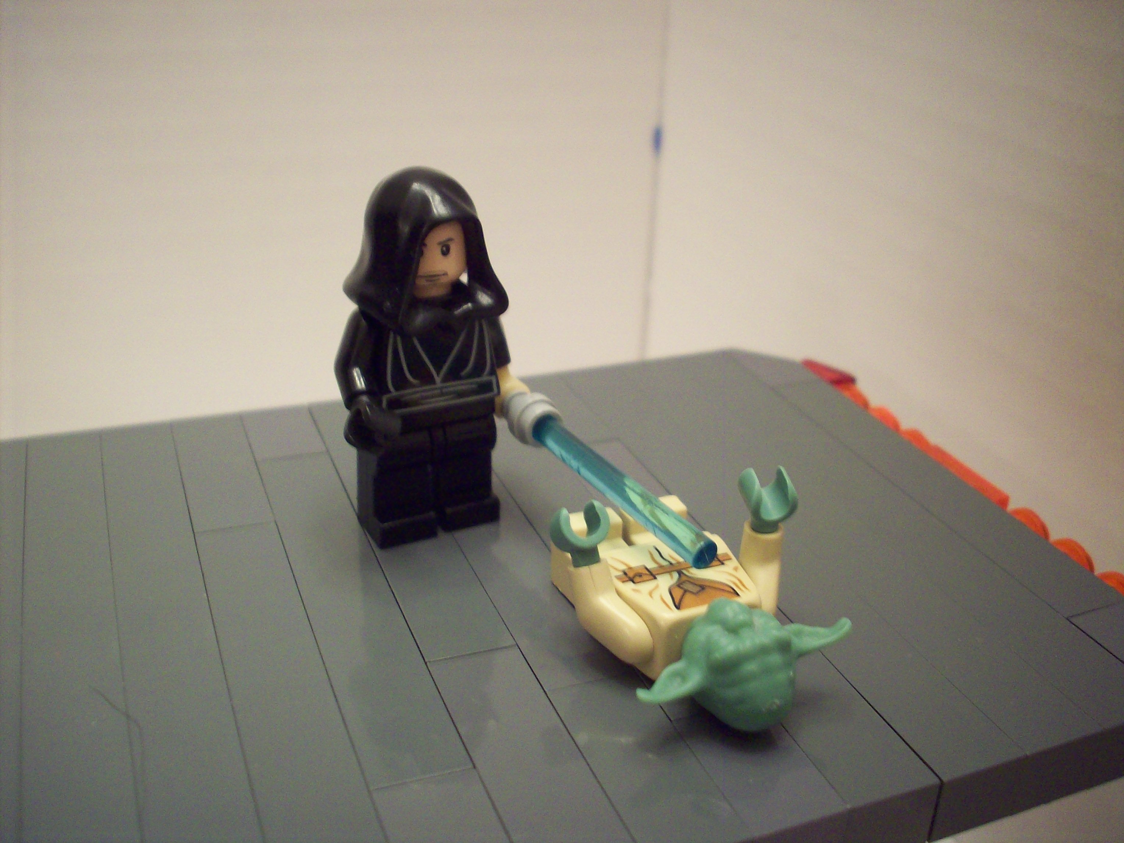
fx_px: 1201
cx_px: 562
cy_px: 422
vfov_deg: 38.7
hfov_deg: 50.1
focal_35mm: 37
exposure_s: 1/8.05
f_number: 2.8
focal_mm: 6.2
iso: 160
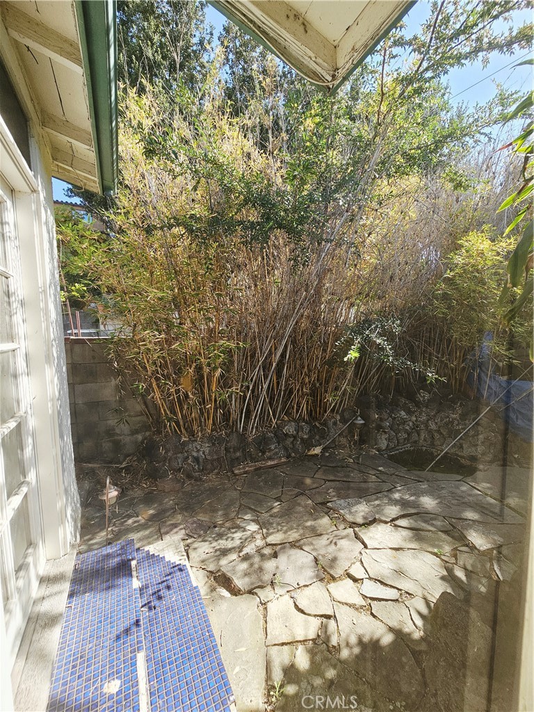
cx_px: 267
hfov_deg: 89.9
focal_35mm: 13
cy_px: 356
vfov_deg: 106.2
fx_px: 267
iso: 50
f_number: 2.2
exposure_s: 1/383
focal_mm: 2.2
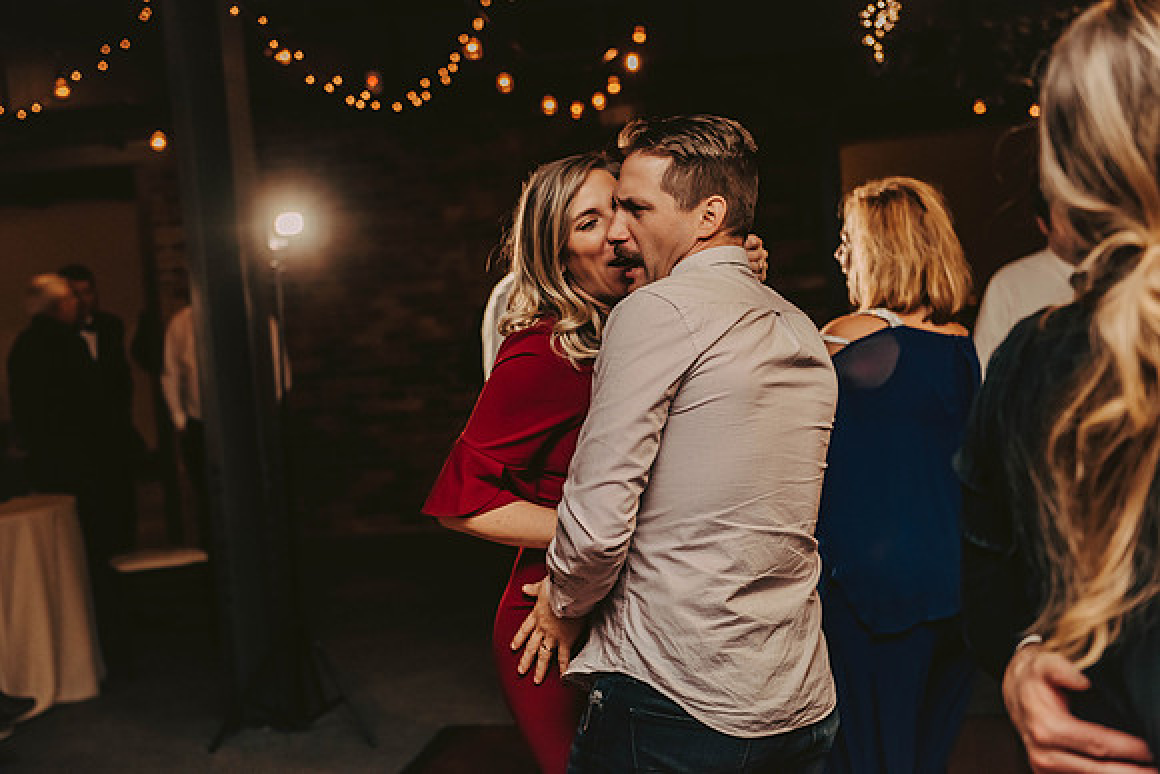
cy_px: 387
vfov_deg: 24.2
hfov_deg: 35.6
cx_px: 580
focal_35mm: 56
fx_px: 1805
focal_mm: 56
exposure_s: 1/200
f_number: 3.2
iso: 2000
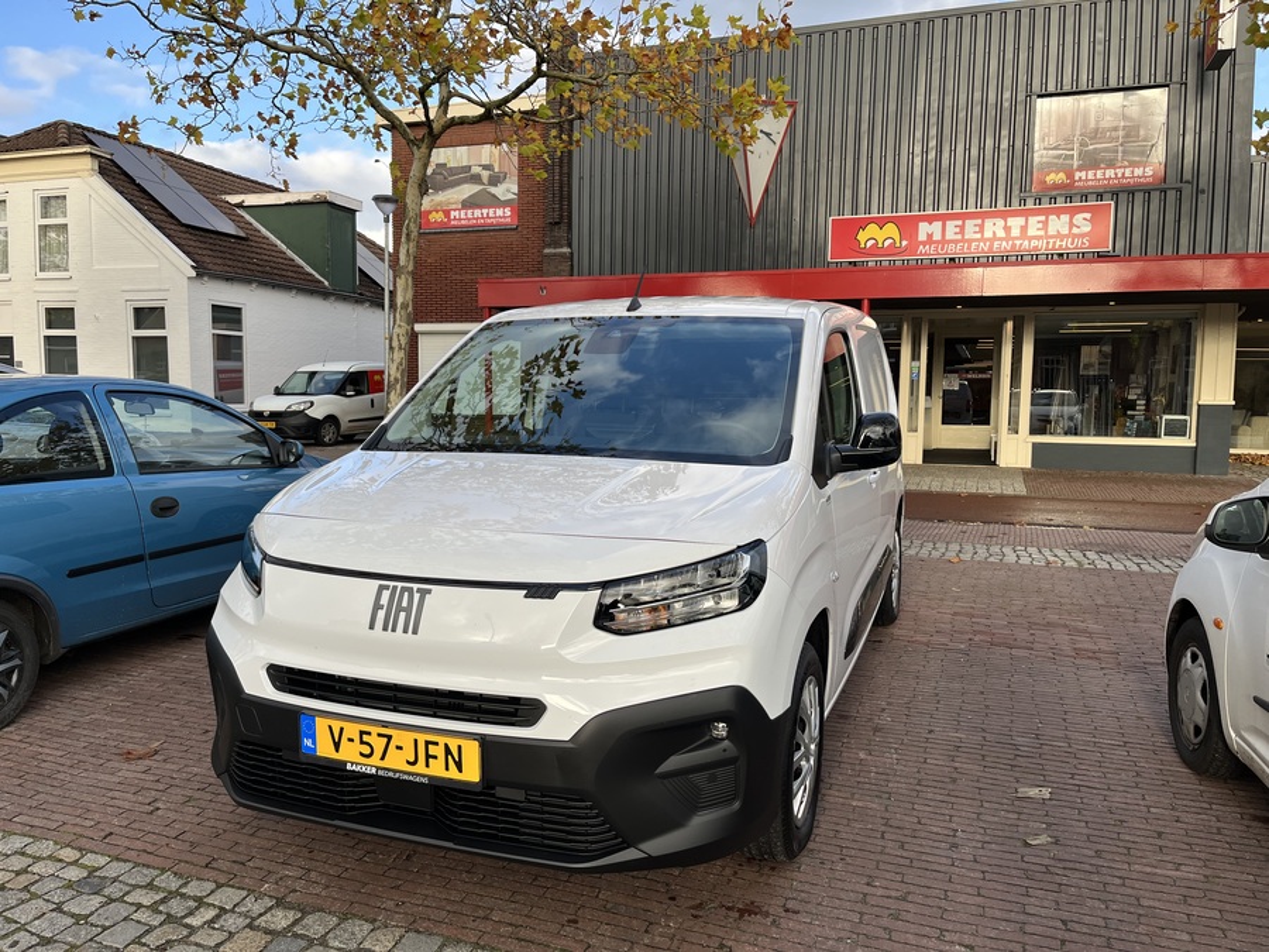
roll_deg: -0.4
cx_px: 634
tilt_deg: -5.1
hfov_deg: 67.3
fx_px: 953
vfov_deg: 53.1
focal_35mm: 26
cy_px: 476
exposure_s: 1/761
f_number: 1.6
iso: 50
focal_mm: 5.1
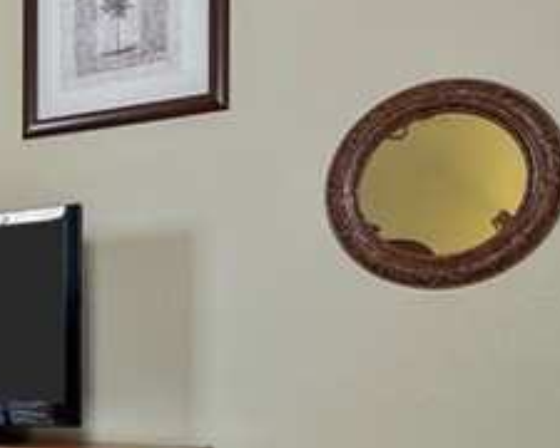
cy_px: 422
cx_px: -281
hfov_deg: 23.6
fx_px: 1061
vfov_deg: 23.1
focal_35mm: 64
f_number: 9
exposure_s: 2
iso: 250
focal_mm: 15
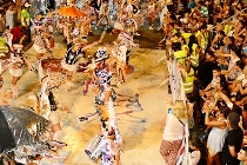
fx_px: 412
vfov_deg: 22.6
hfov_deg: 32.2
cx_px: 40
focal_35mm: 60
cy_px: 80
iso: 1600
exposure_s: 1/200
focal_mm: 24
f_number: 3.5
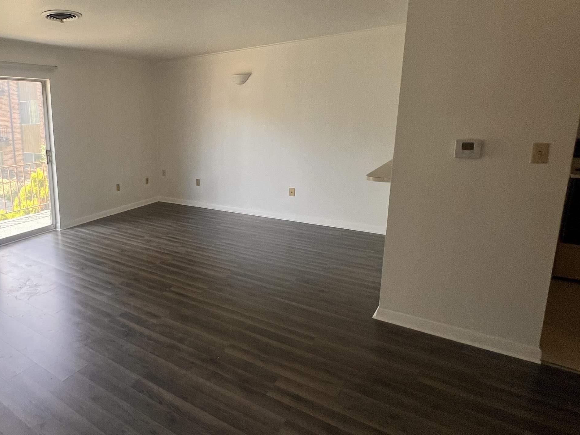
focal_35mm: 21
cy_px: 191
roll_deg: +2.0
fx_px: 352
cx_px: 143
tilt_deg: -11.1
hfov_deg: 73.3
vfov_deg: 63.2
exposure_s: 1/99
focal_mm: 1.57
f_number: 1.8
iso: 80
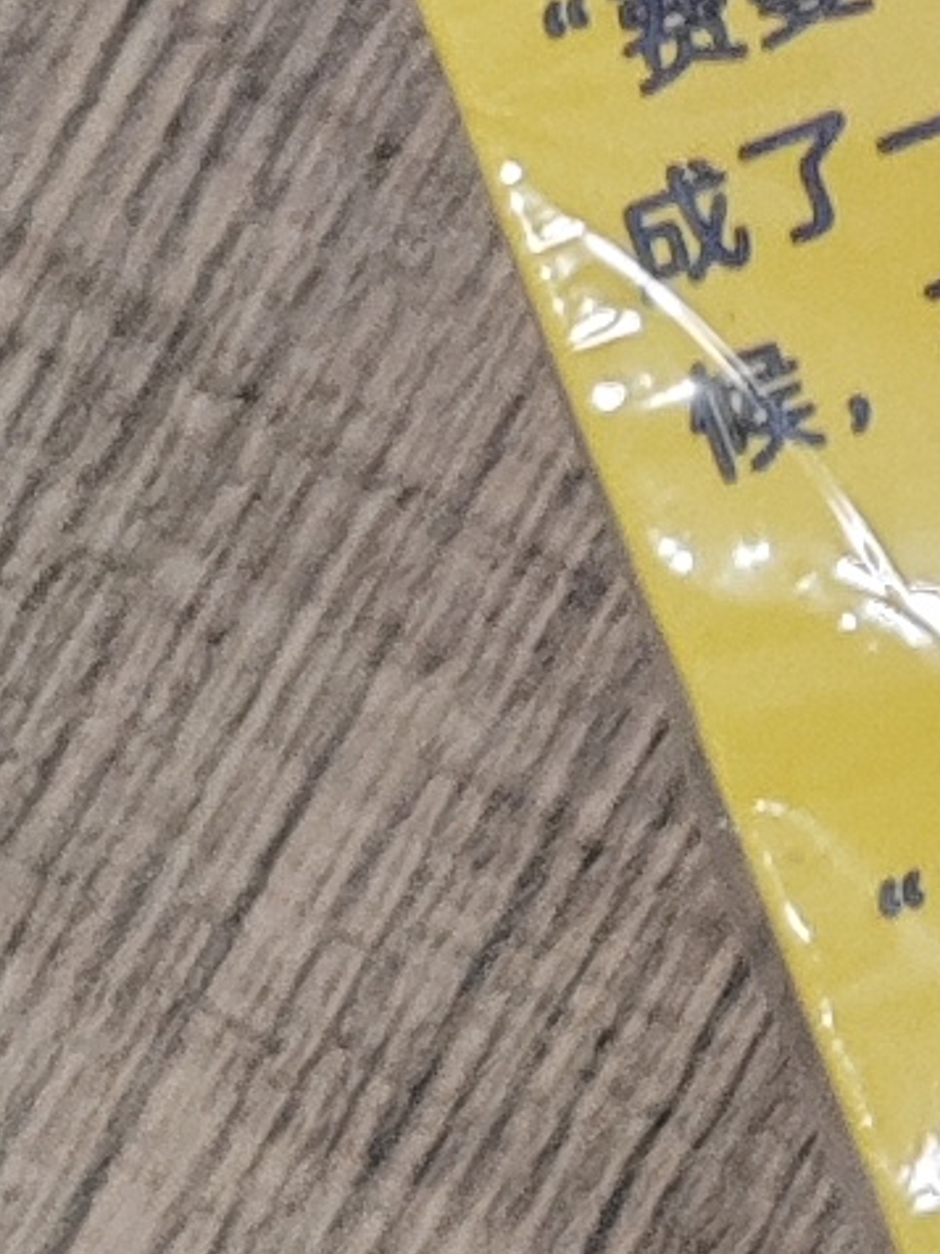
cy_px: -445
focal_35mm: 207
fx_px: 7495
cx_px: 2541
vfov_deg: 9.4
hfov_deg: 6.7
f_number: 1.8
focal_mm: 6.14
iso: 2000
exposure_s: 1/100
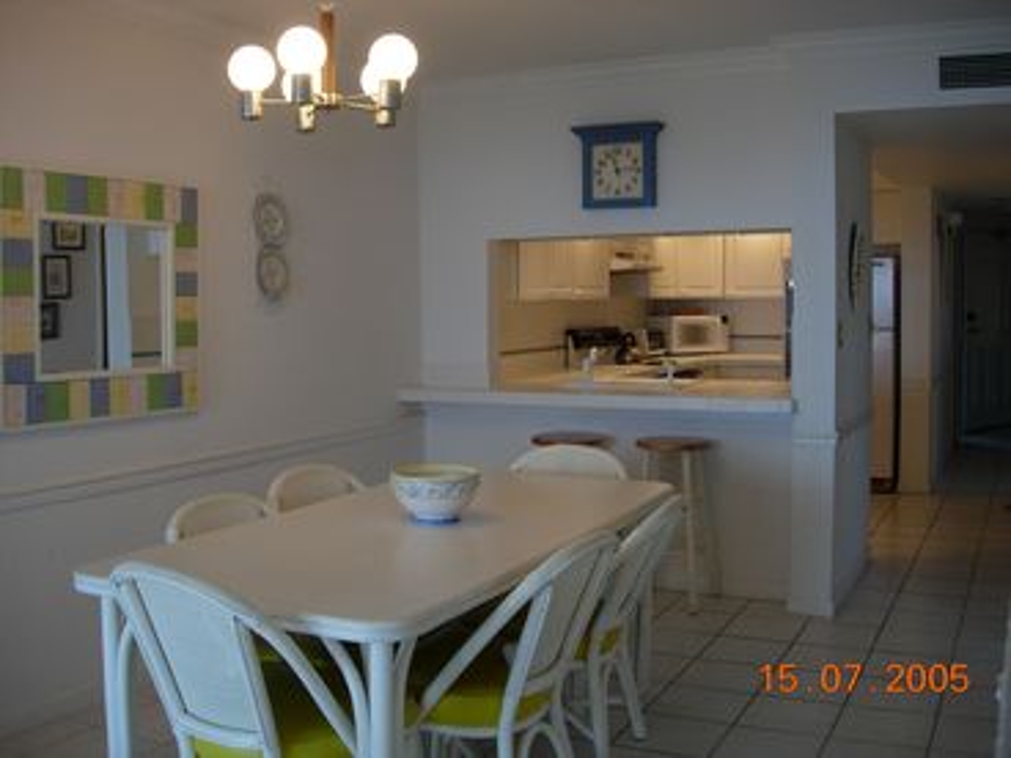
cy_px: 379
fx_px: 1110
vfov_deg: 37.7
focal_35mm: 38
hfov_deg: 49.0
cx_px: 506
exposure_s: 1/36.9
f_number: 2.8
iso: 64
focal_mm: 7.8
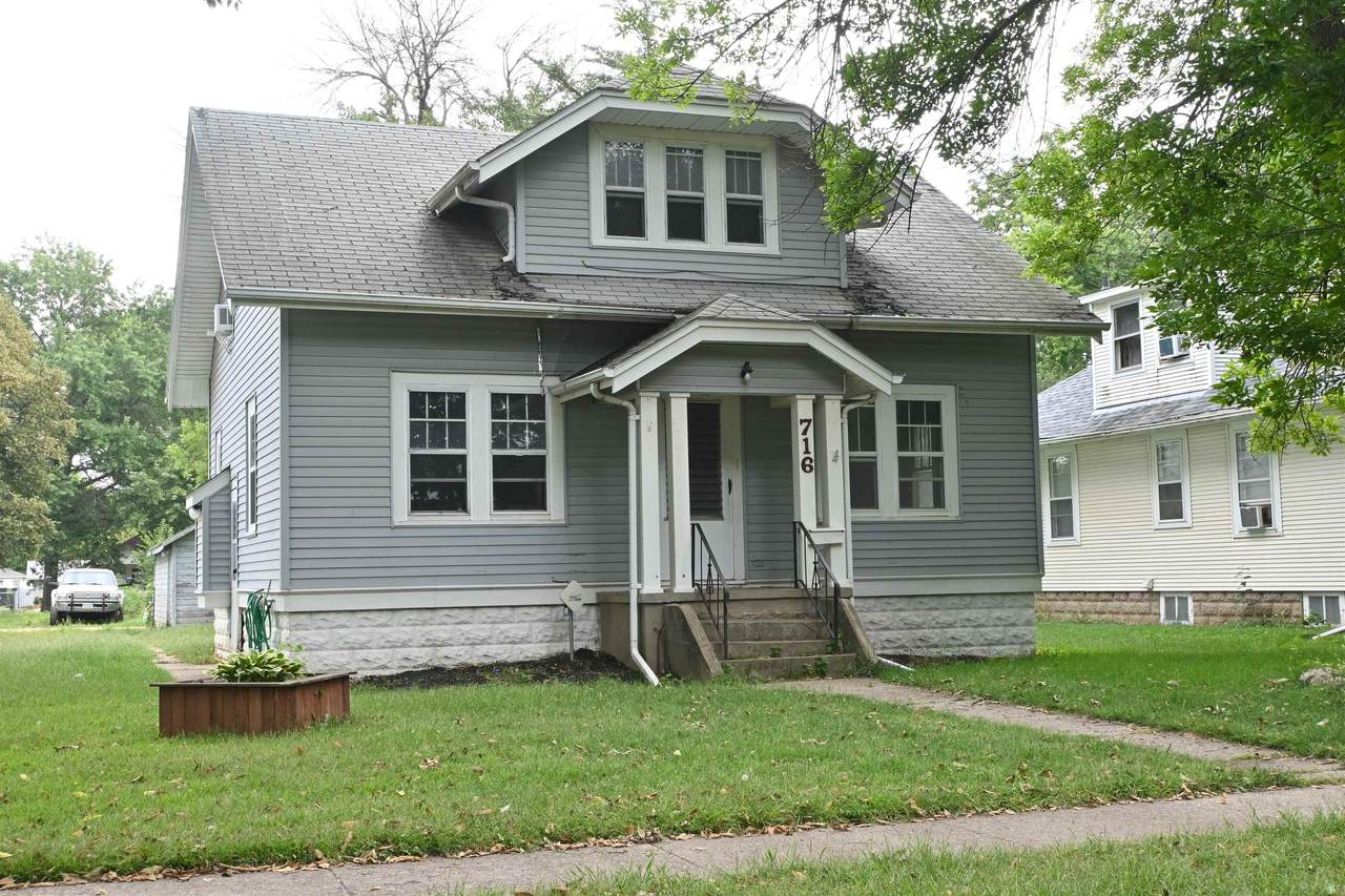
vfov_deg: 31.9
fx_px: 1569
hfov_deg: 46.4
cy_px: 448
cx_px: 672
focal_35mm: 42
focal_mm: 28
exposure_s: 1/50
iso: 400
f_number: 11
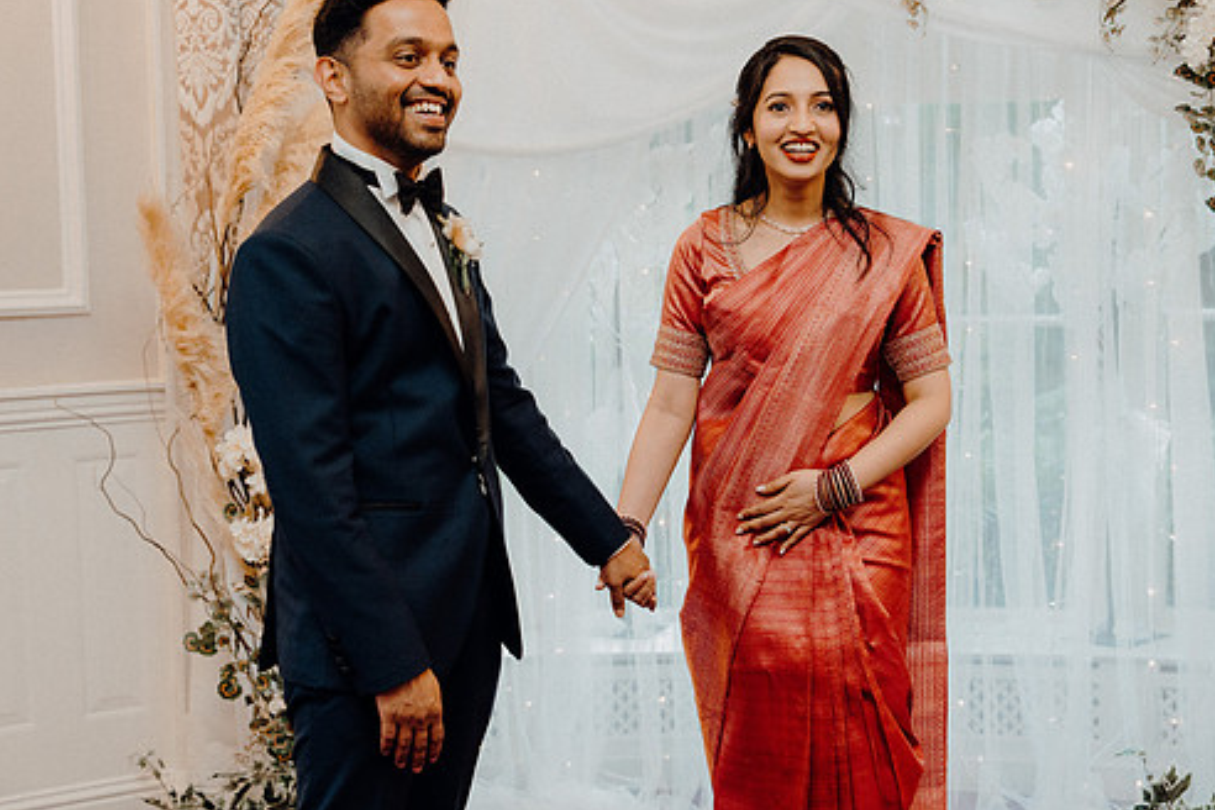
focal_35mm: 66
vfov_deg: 20.6
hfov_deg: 30.5
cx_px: 654
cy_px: 384
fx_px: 2227
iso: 2000
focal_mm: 56
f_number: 3.5
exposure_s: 1/200
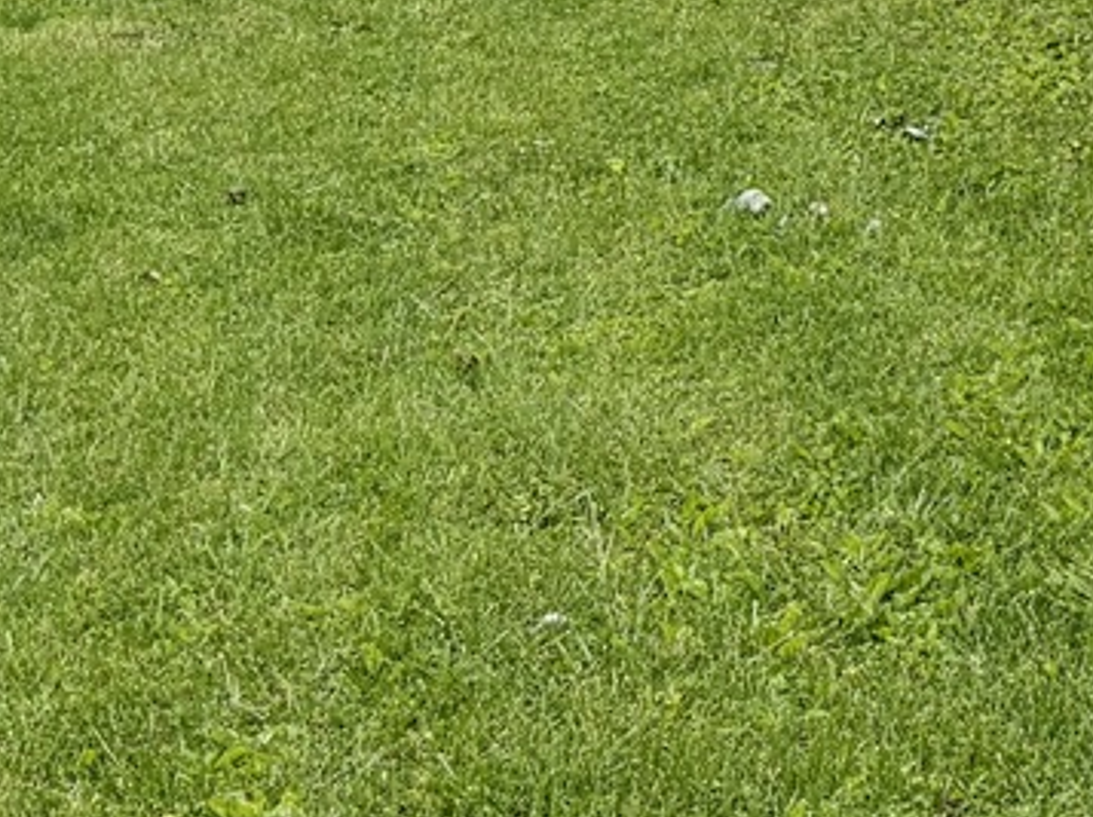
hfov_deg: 16.6
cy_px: -682
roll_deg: +0.6
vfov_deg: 12.7
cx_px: 1760
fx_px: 3312
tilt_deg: +0.1
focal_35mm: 105
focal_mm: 5.96
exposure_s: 1/801
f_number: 1.6
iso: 50
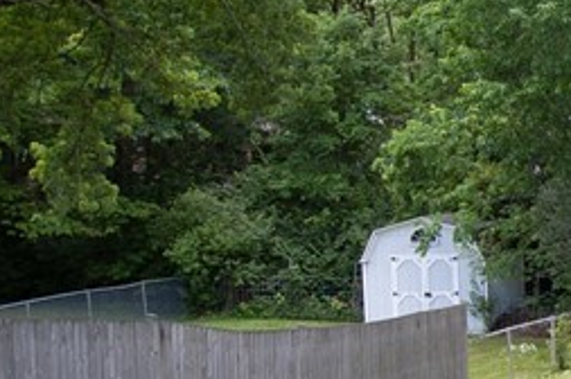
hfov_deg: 14.0
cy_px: 372
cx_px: 1062
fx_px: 2043
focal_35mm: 129
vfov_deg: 10.5
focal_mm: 20
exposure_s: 1/125
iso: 220
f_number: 5.6
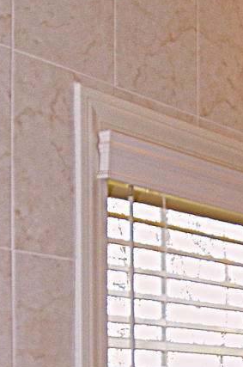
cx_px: 432
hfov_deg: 13.4
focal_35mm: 91
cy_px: 411
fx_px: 929
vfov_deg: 21.1
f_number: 4.5
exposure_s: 1/60
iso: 500
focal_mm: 13
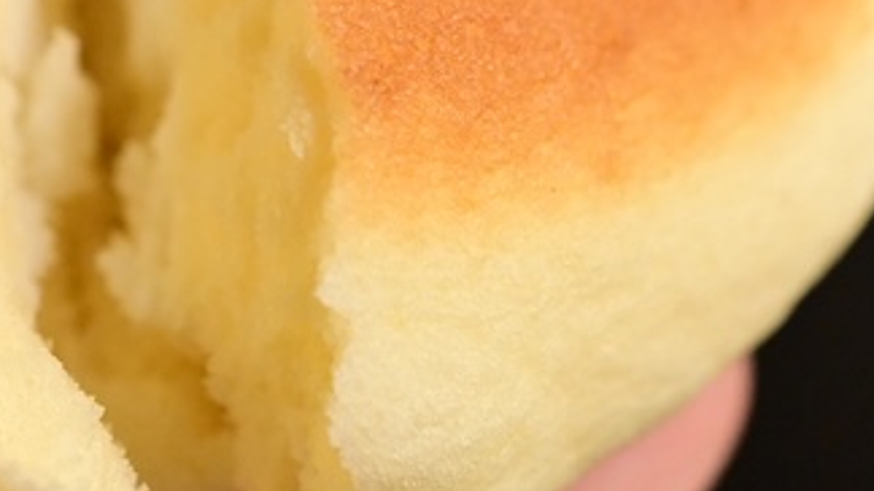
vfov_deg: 6.2
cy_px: -152
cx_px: 38
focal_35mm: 194
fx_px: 4494
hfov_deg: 11.0
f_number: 6.3
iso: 6400
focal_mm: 60
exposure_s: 1/200
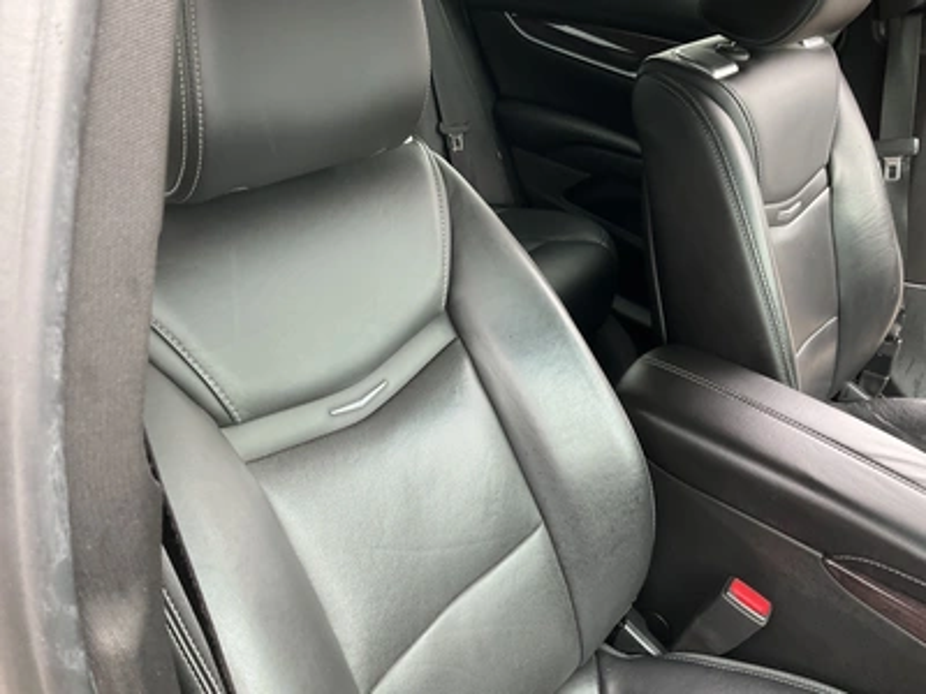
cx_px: 463
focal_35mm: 29
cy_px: 347
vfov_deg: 48.2
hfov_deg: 61.7
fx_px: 776
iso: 100
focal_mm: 3
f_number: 1.8
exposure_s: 1/60
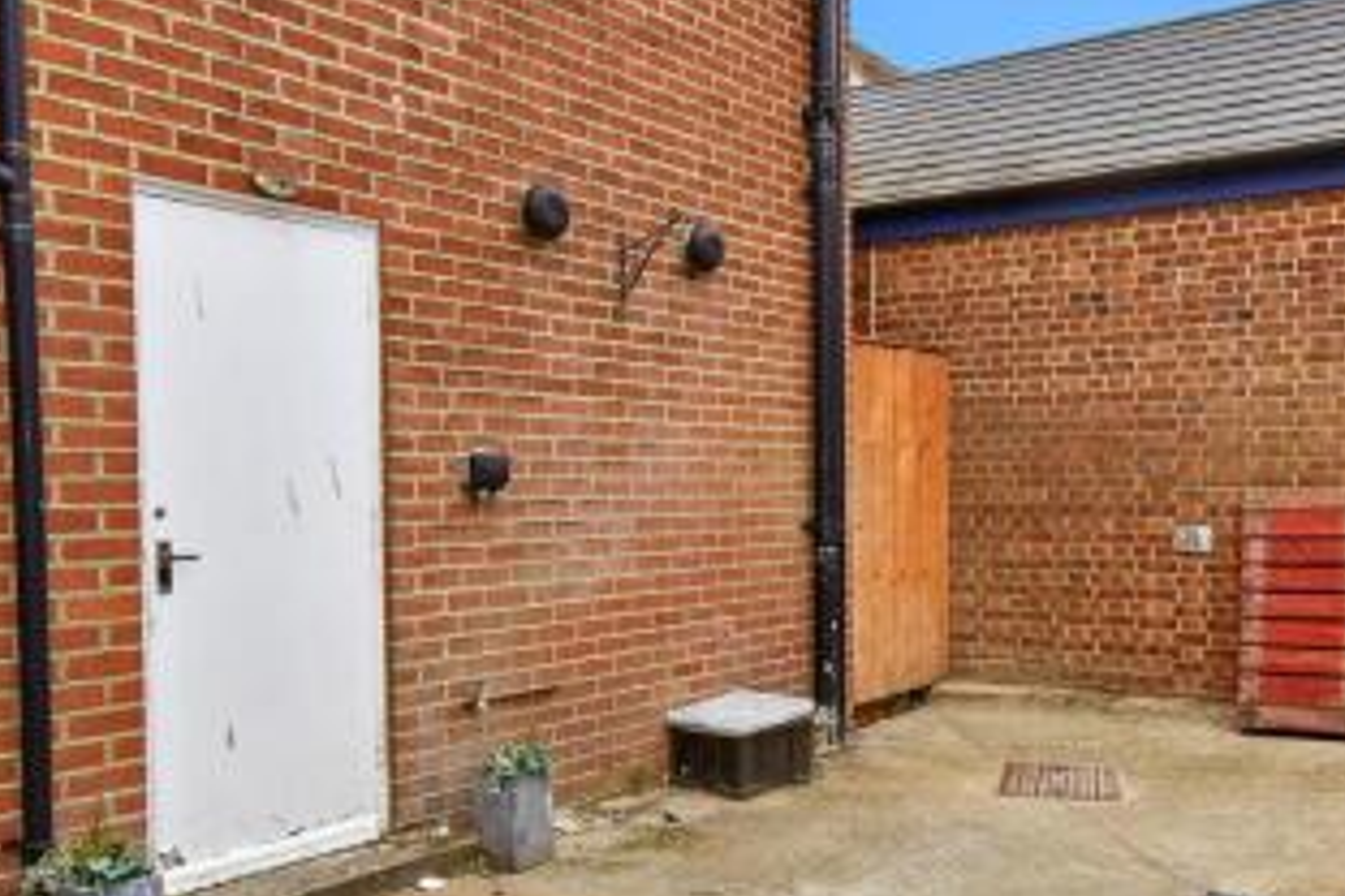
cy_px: 528
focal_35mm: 32
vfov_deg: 41.0
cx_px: 785
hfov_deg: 58.4
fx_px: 1195
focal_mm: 14
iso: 160
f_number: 8
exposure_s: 1/125
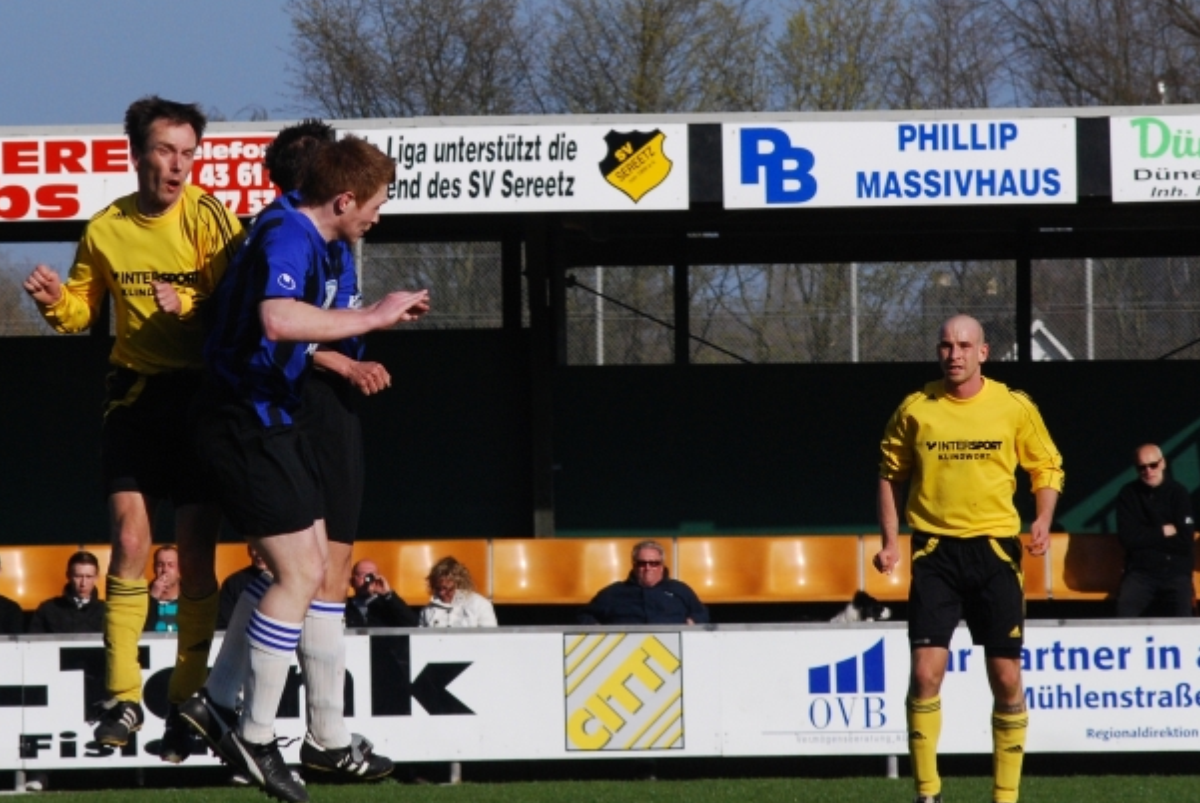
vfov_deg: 4.8
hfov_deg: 7.1
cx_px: 645
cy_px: 381
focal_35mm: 290
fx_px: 9665
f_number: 10
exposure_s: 1/1000
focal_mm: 145
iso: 400
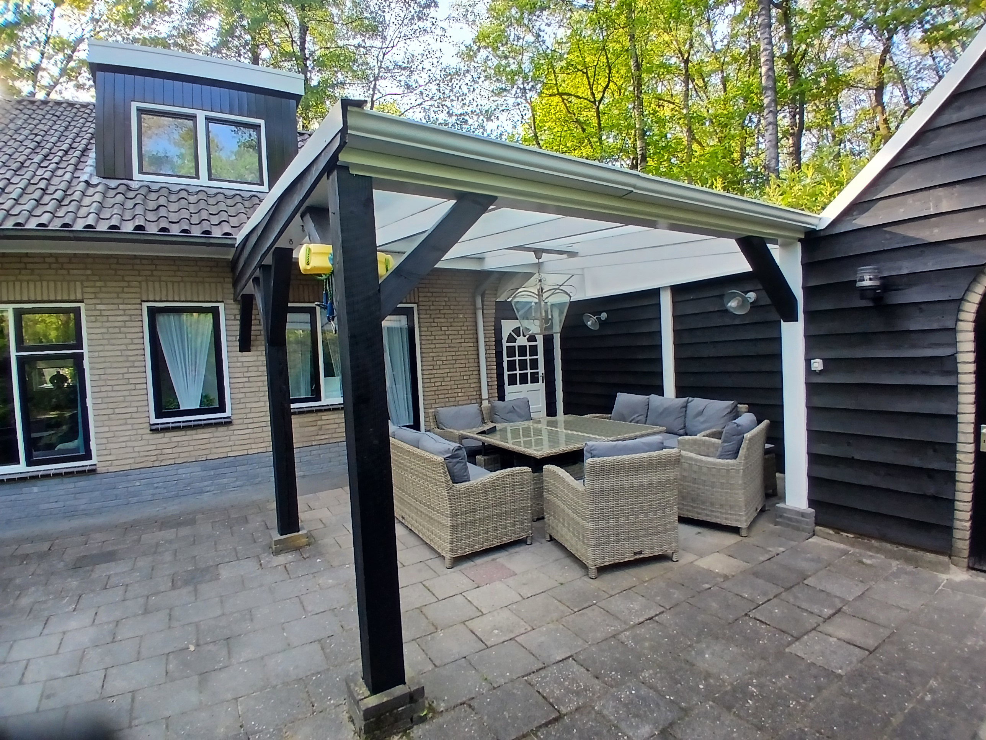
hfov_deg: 91.0
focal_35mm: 17
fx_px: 484
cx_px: 493
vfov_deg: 74.7
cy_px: 370
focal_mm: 1.4
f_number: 2.2
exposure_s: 1/100
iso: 64
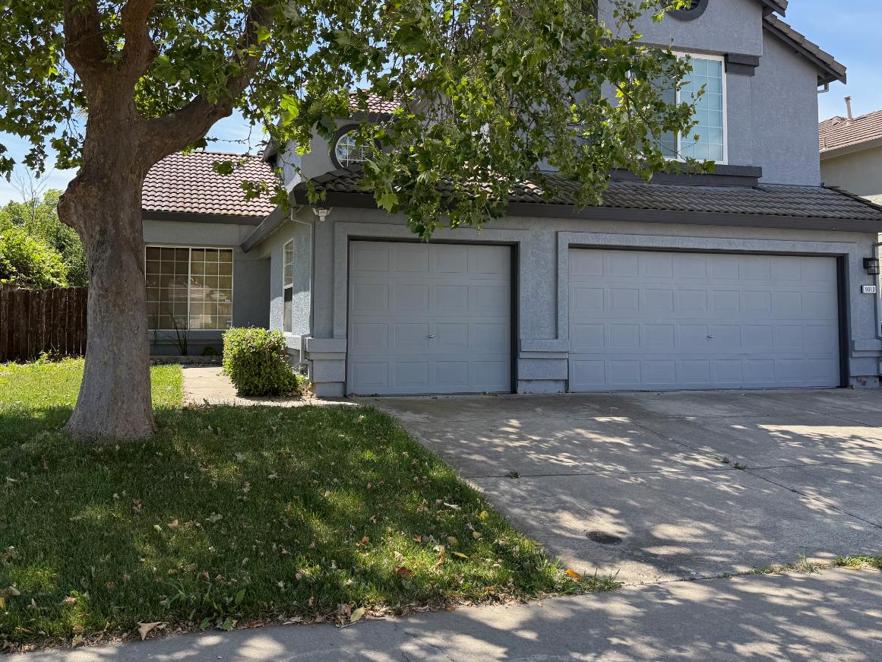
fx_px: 790
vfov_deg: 45.2
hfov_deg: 58.3
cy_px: 269
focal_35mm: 31
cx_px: 411
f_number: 1.78
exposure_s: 1/1464
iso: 100
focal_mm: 6.76
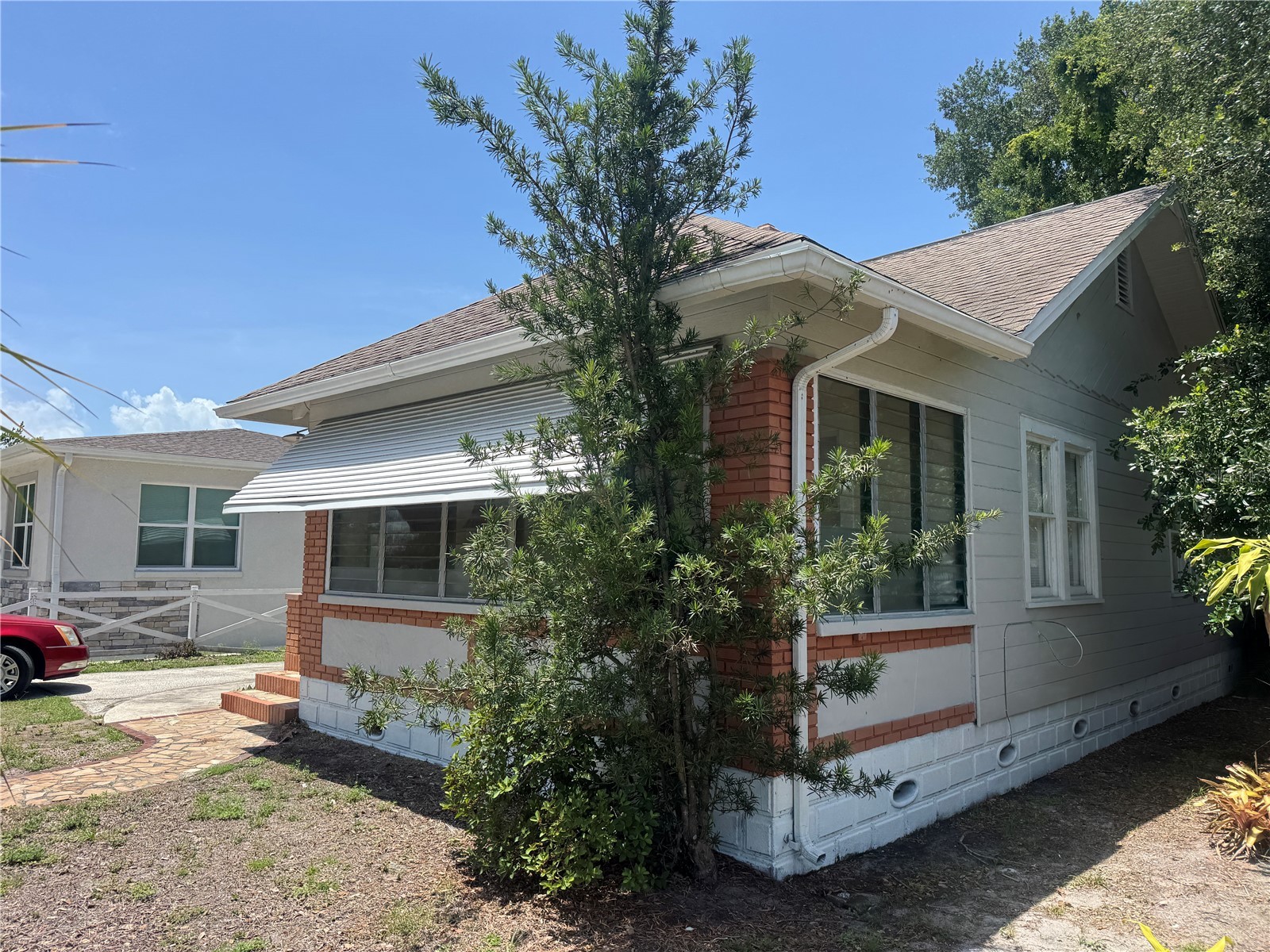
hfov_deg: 71.6
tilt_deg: +6.0
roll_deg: -1.0
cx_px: 635
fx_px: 881
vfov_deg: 56.8
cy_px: 476
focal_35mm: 24
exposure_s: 1/3413
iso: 80
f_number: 1.78
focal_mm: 6.76
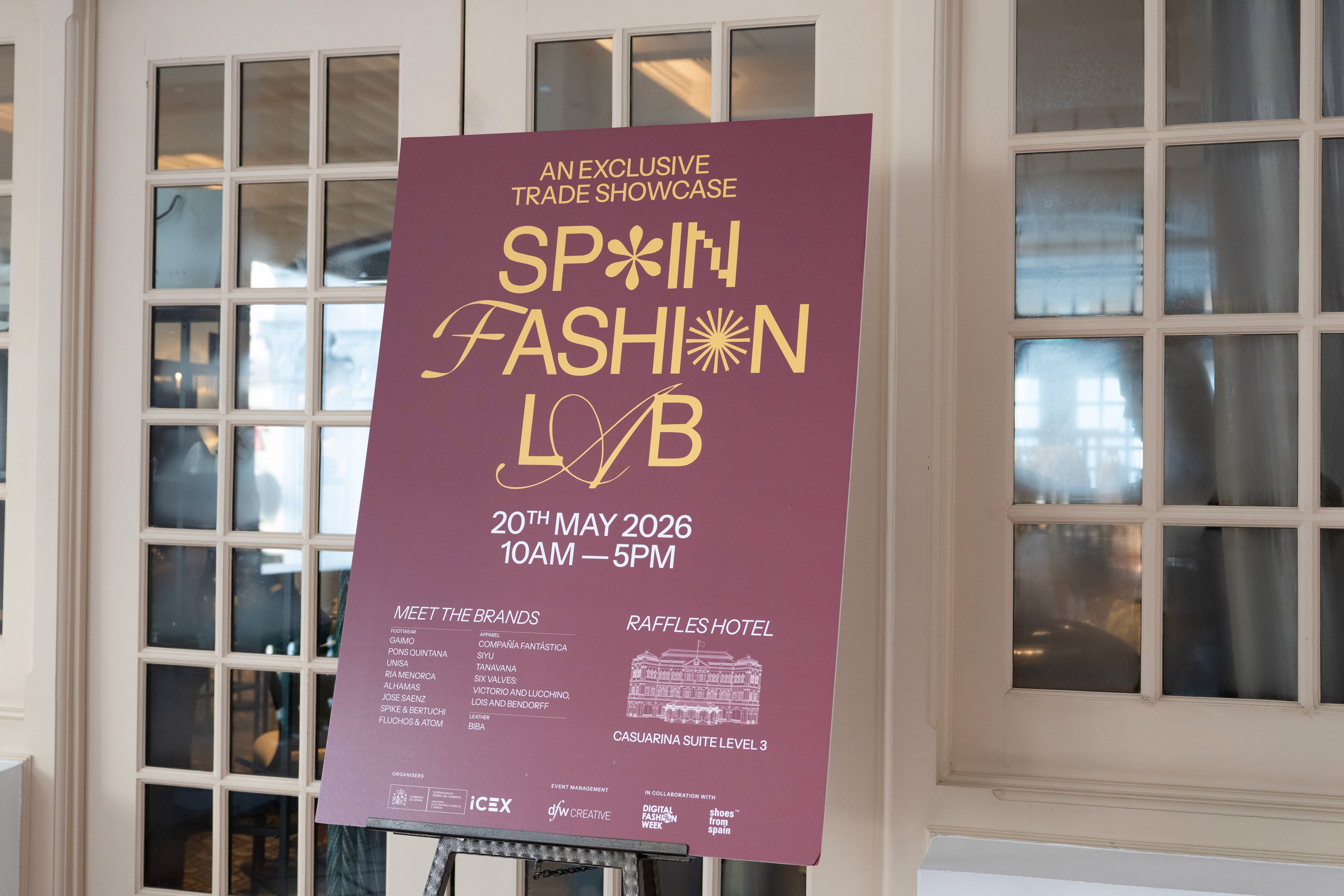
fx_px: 1829
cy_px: 461
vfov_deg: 27.5
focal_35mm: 49
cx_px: 590
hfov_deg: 40.3
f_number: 3.5
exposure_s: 1/200
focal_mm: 40
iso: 1250
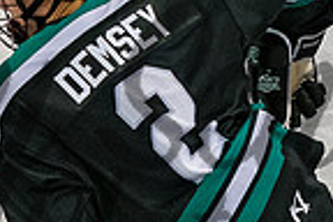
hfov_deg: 3.6
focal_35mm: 570
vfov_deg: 2.4
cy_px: 294
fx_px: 5272
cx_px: 118
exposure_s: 1/800
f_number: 3.5
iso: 2000
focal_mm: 70
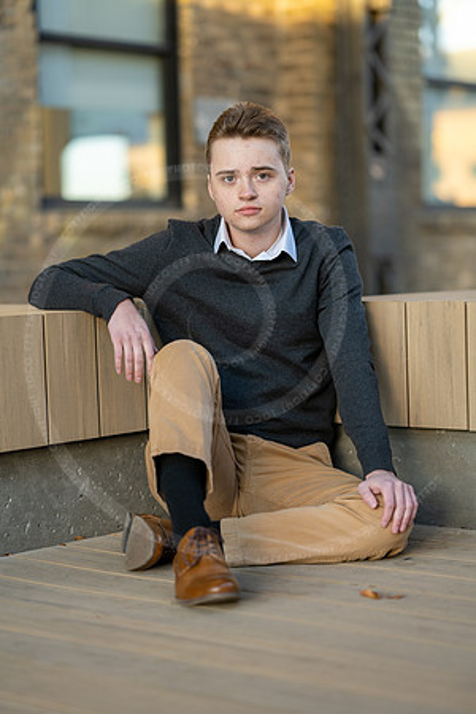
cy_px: 357
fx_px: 1686
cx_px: 238
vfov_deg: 23.9
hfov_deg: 16.1
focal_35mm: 85
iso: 200
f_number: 1.8
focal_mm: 85
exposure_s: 1/320
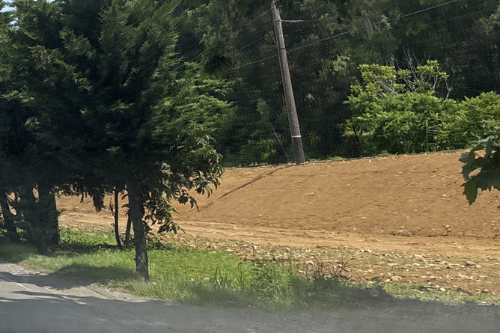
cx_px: -234
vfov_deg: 15.4
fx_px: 1125
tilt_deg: +16.2
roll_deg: -1.2
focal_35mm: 81
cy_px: -179
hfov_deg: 21.4
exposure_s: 1/3534
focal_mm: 5.96
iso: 50
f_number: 1.6
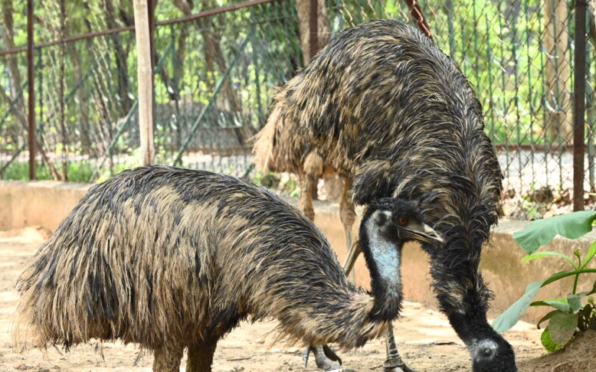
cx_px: 350
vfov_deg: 17.8
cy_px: 232
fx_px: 1186
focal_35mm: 73
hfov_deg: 28.2
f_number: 5.6
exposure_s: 1/320
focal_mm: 58
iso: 1000
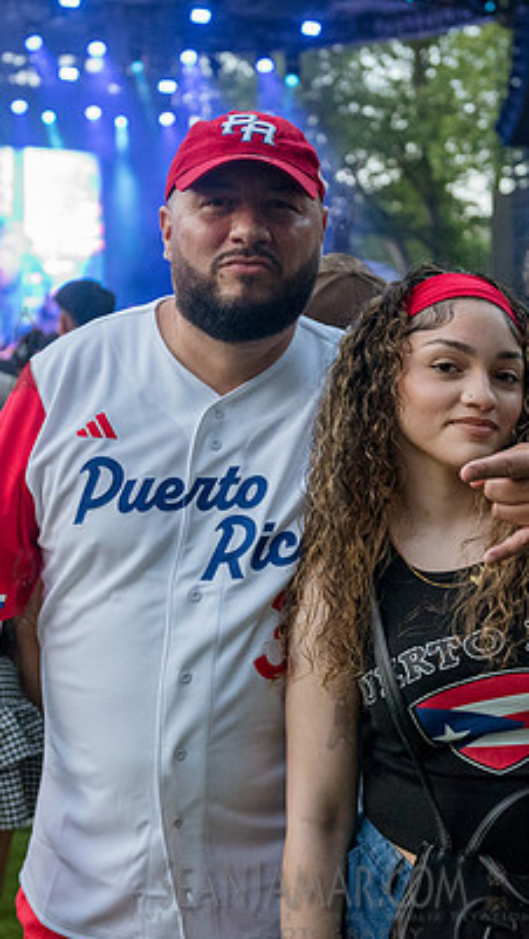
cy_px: 425
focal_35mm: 66
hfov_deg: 18.3
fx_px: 1643
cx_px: 265
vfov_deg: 31.9
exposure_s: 1/200
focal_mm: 38
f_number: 3.2
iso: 3200
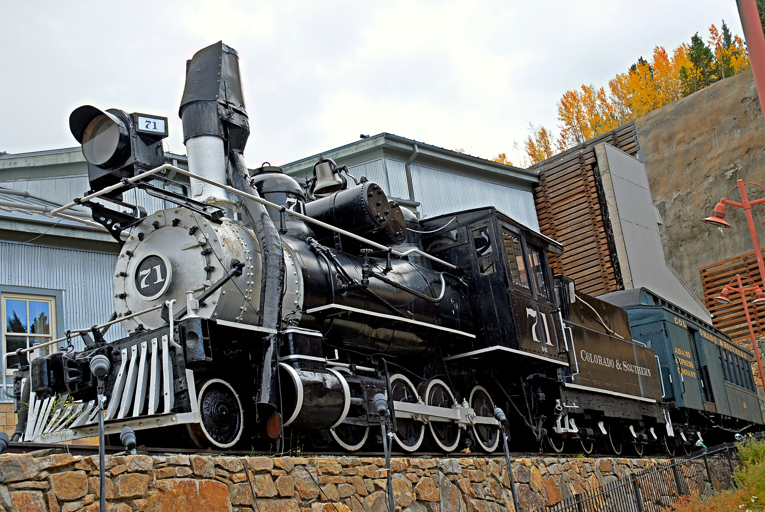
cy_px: 256
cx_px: 382
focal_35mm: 46
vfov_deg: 29.0
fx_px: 989
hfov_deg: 42.3
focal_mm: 31
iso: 100
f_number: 5.6
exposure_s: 1/125
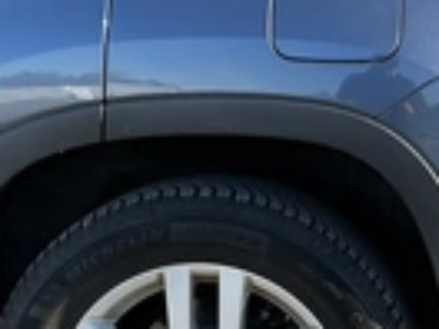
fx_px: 1078
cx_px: 459
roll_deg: -2.3
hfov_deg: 22.0
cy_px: 213
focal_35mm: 85
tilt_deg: -10.2
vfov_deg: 17.3
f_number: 1.8
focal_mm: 3
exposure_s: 1/291
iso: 25
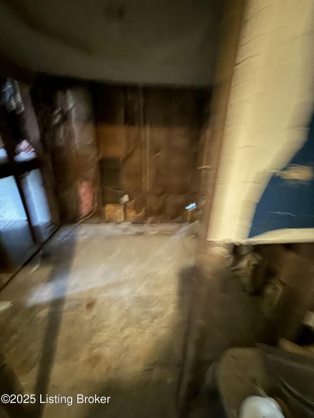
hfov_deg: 85.7
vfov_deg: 102.1
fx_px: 169
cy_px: 209
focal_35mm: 14
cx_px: 157
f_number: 2.2
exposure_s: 1/10
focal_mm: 2.22
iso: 1600
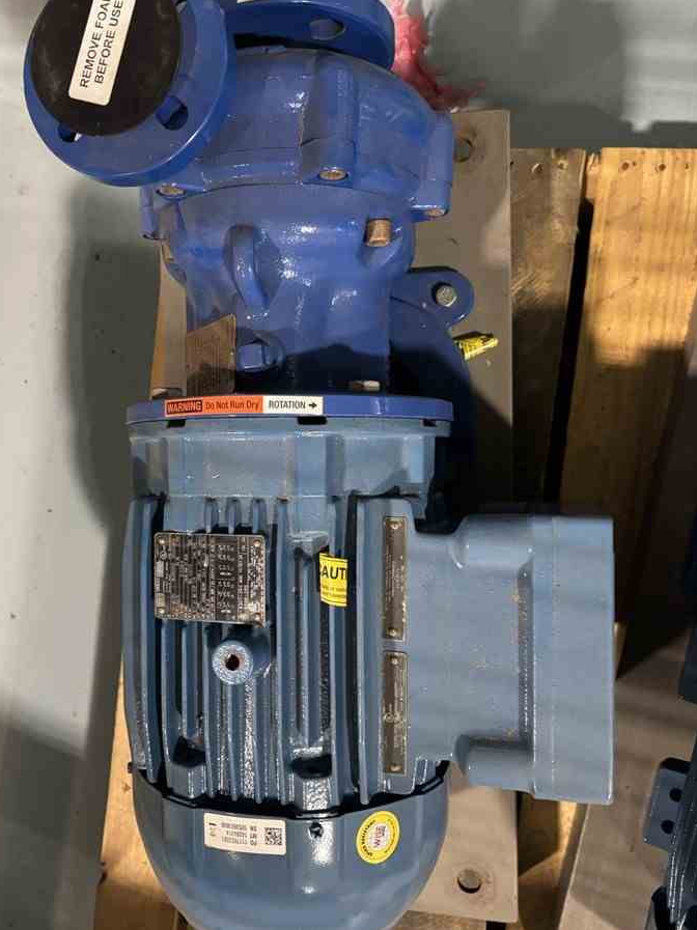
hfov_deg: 48.1
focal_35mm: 29
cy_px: 467
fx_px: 779
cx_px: 310
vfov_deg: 61.7
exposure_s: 1/38
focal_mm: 5.96
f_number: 1.6
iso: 640
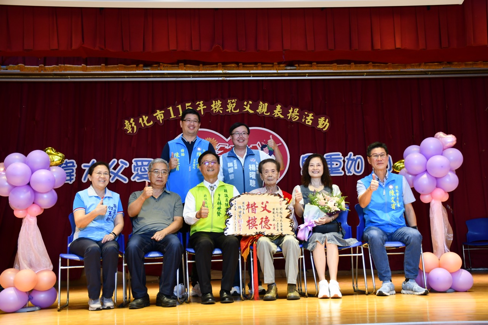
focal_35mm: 40
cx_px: 244
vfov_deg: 33.4
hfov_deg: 48.5
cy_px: 162
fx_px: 542
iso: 560
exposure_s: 1/40
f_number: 4
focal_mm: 27
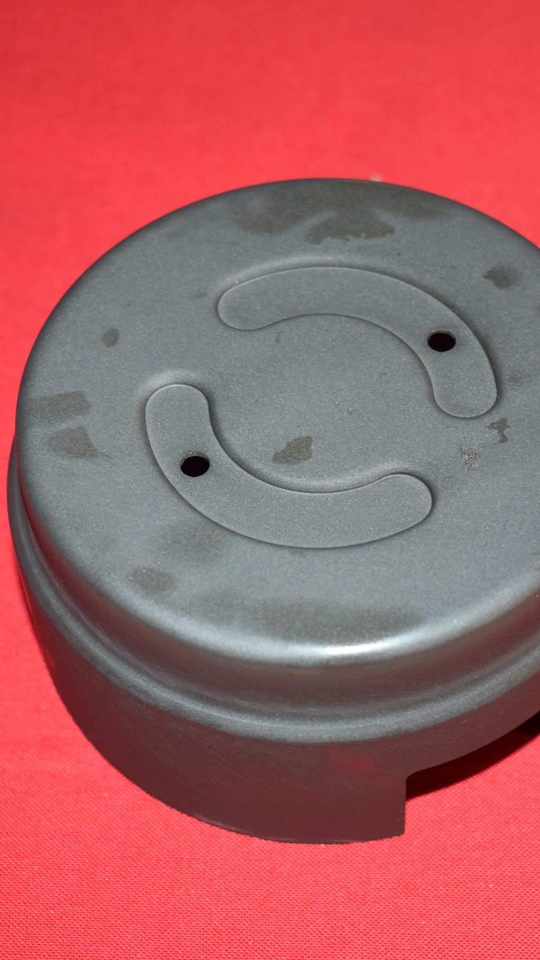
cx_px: 368
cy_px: 509
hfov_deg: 14.4
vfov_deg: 25.3
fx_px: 2138
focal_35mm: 84
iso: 640
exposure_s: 1/125
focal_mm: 32
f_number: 5
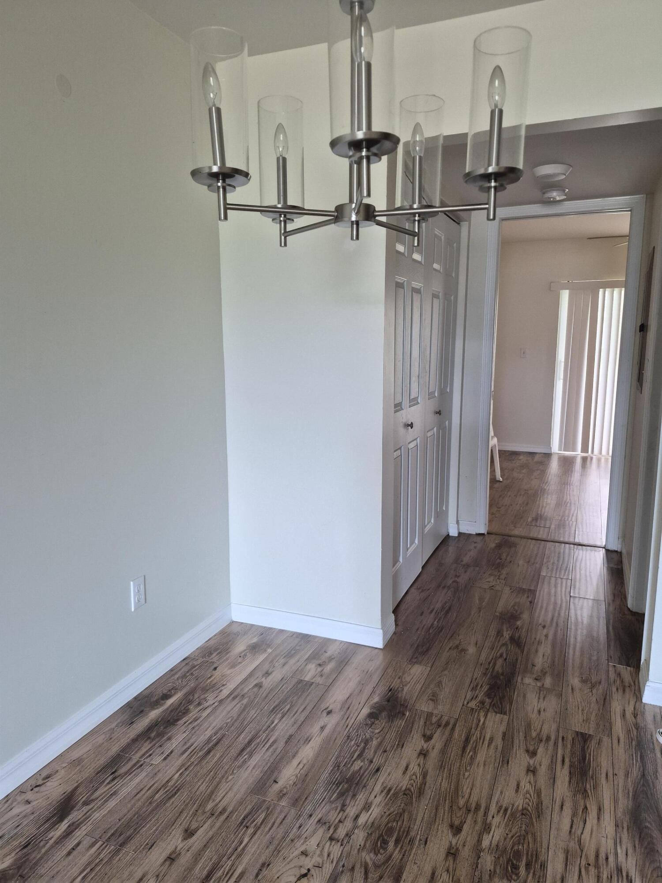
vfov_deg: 73.9
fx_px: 586
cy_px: 442
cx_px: 331
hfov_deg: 58.9
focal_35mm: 23
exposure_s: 1/120
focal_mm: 5.4
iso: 500
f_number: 1.8
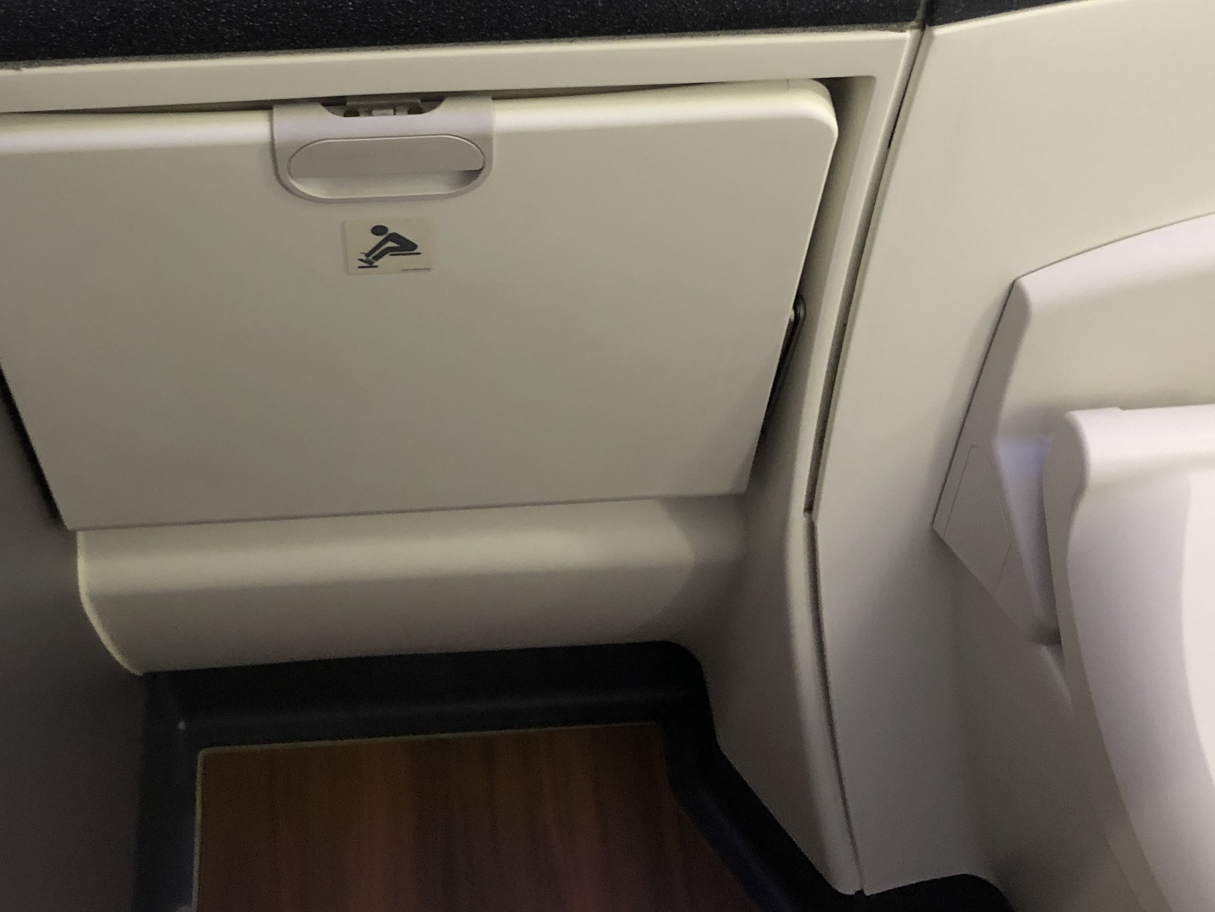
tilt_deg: -49.9
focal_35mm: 46
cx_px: 448
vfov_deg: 31.0
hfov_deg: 40.9
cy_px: 242
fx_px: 1615
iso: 100
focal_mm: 3.99
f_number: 1.8
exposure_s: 1/11
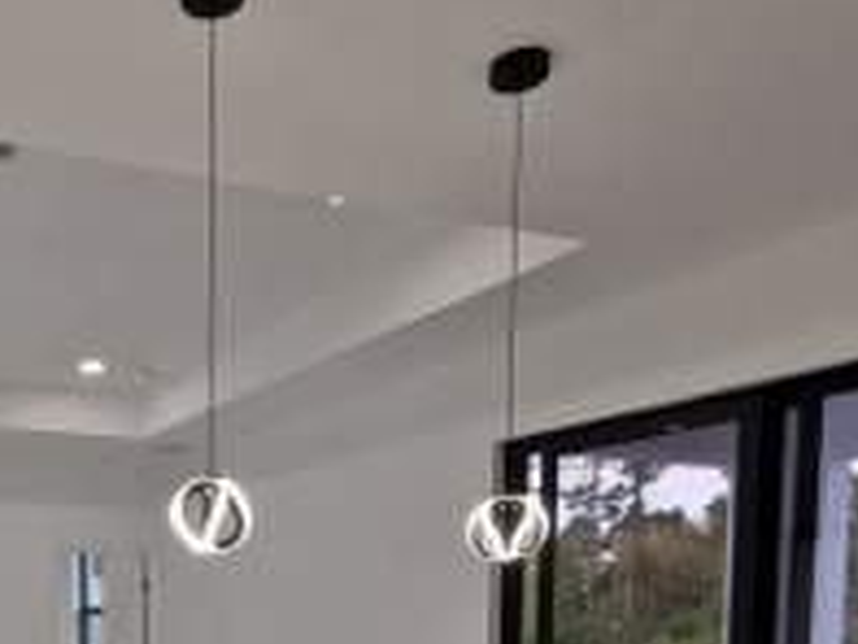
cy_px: 696
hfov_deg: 44.0
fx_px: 967
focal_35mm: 39
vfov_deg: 32.7
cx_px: 100
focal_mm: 2.35
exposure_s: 1/100
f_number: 2.2
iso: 100
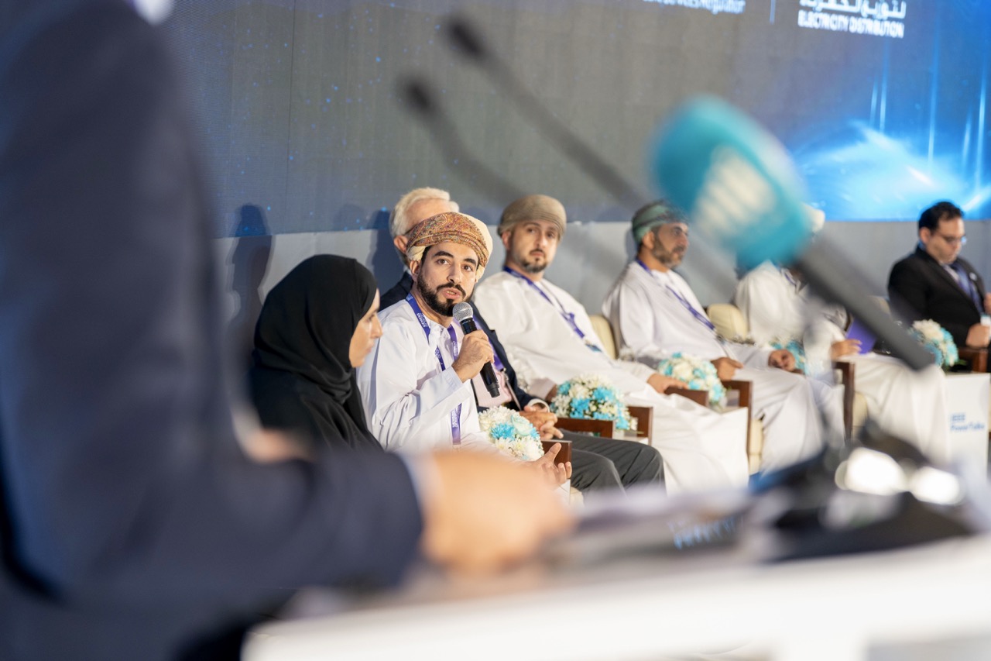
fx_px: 2560
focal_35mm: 93
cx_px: 496
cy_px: 330
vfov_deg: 14.7
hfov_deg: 21.9
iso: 1250
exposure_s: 1/160
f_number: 2.8
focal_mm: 93
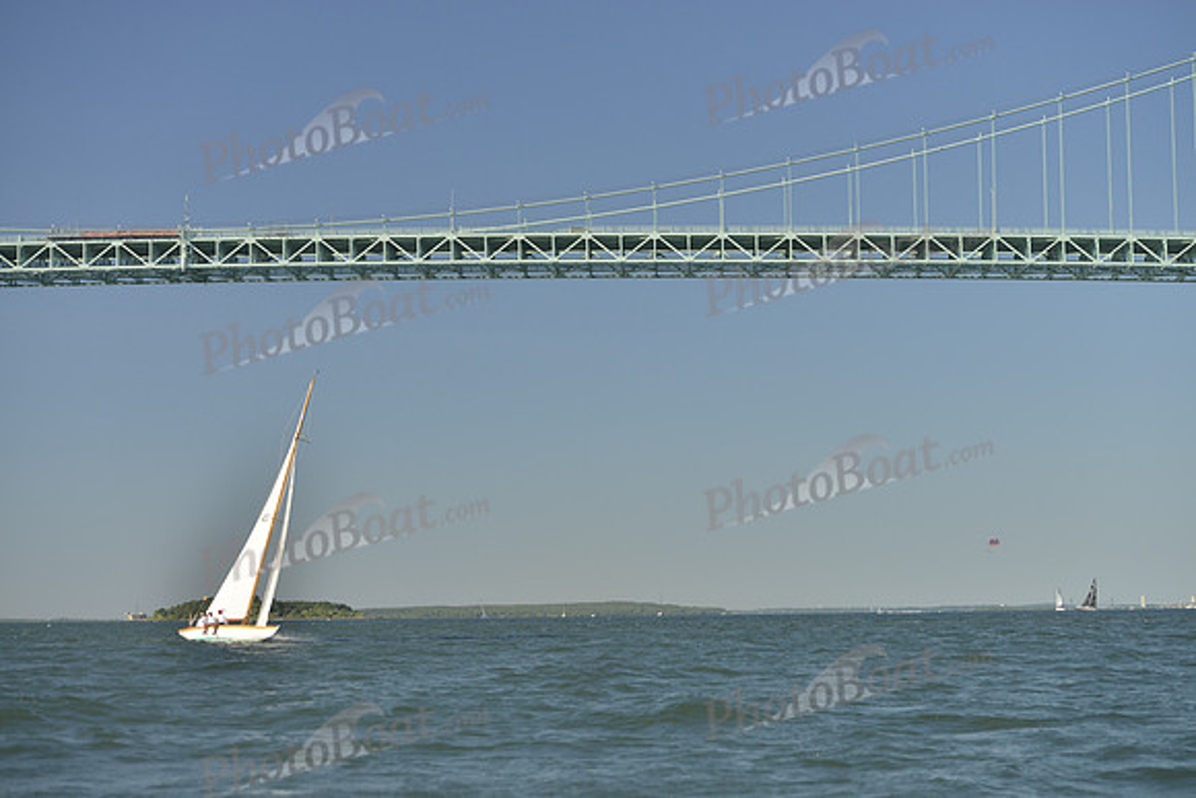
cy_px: 399
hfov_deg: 28.8
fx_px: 2326
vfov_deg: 19.5
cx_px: 598
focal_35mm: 70
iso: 400
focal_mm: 70
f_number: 5
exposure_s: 1/1250
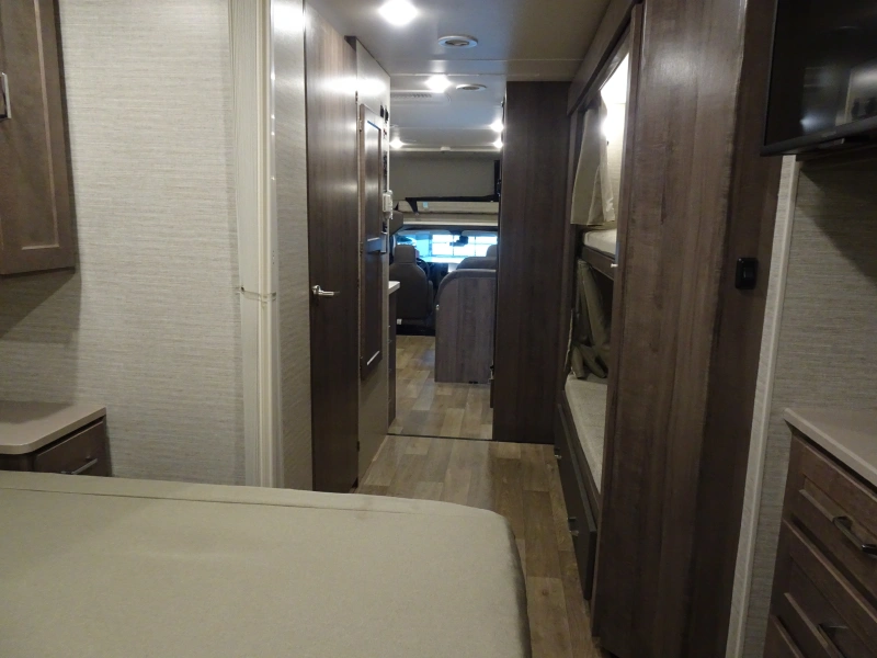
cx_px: 438
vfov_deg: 56.8
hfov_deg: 71.6
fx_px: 608
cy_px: 329
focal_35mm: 24
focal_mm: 4.1
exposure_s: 1/30
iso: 500
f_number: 3.5
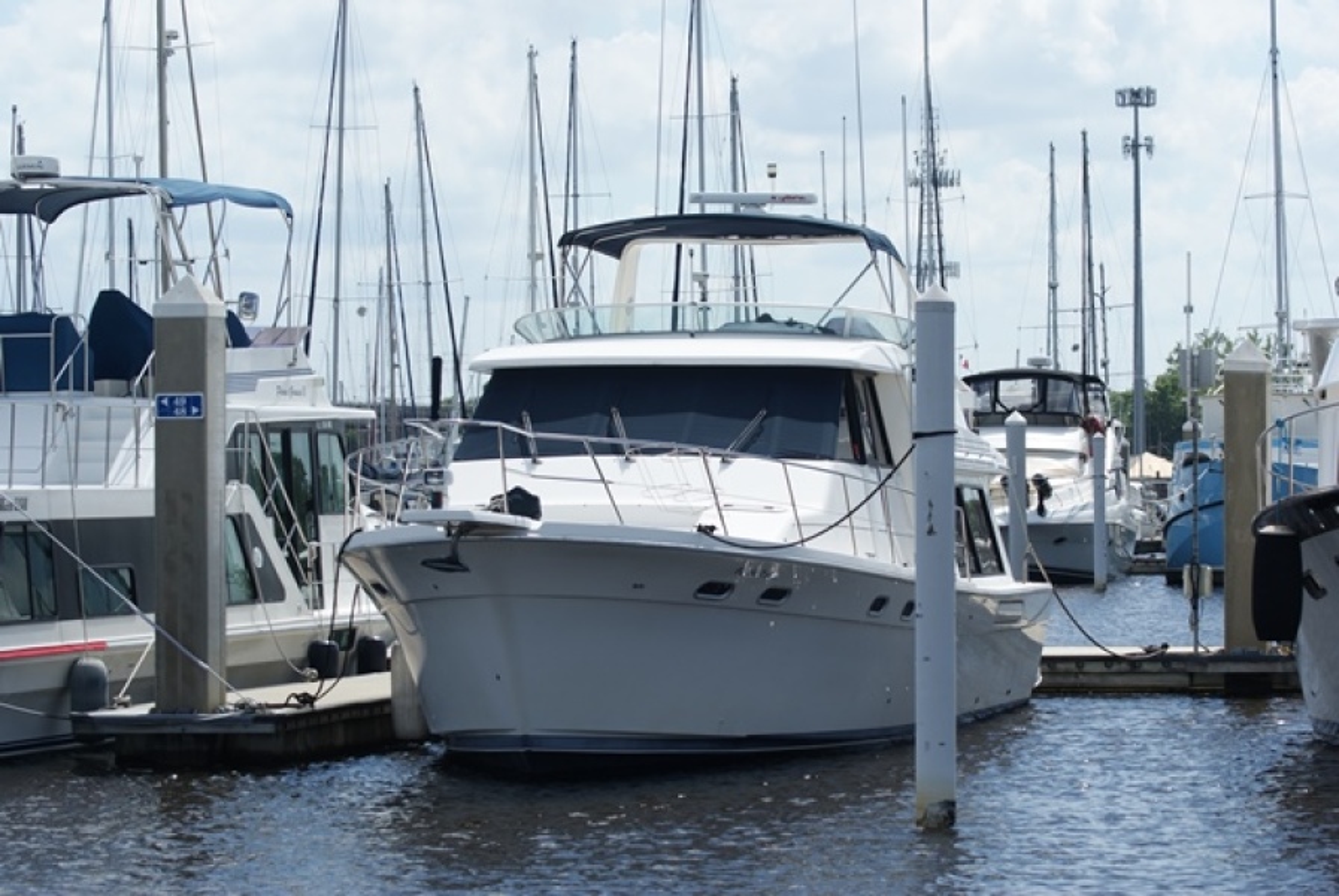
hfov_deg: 16.1
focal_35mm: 128
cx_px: 670
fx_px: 4747
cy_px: 448
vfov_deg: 10.8
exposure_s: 1/200
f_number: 9
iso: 100
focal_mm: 85
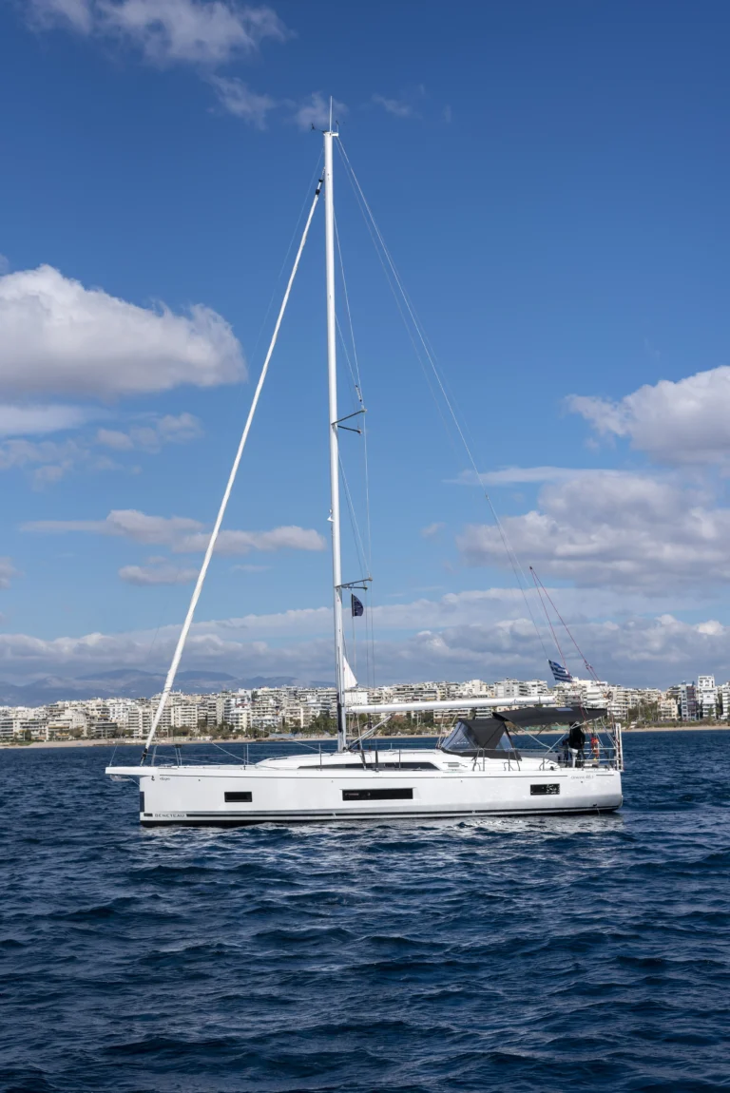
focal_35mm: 50
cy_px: 546
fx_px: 1519
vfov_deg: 39.6
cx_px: 365
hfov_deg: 27.0
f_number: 5.6
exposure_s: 1/2000
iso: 100
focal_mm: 50
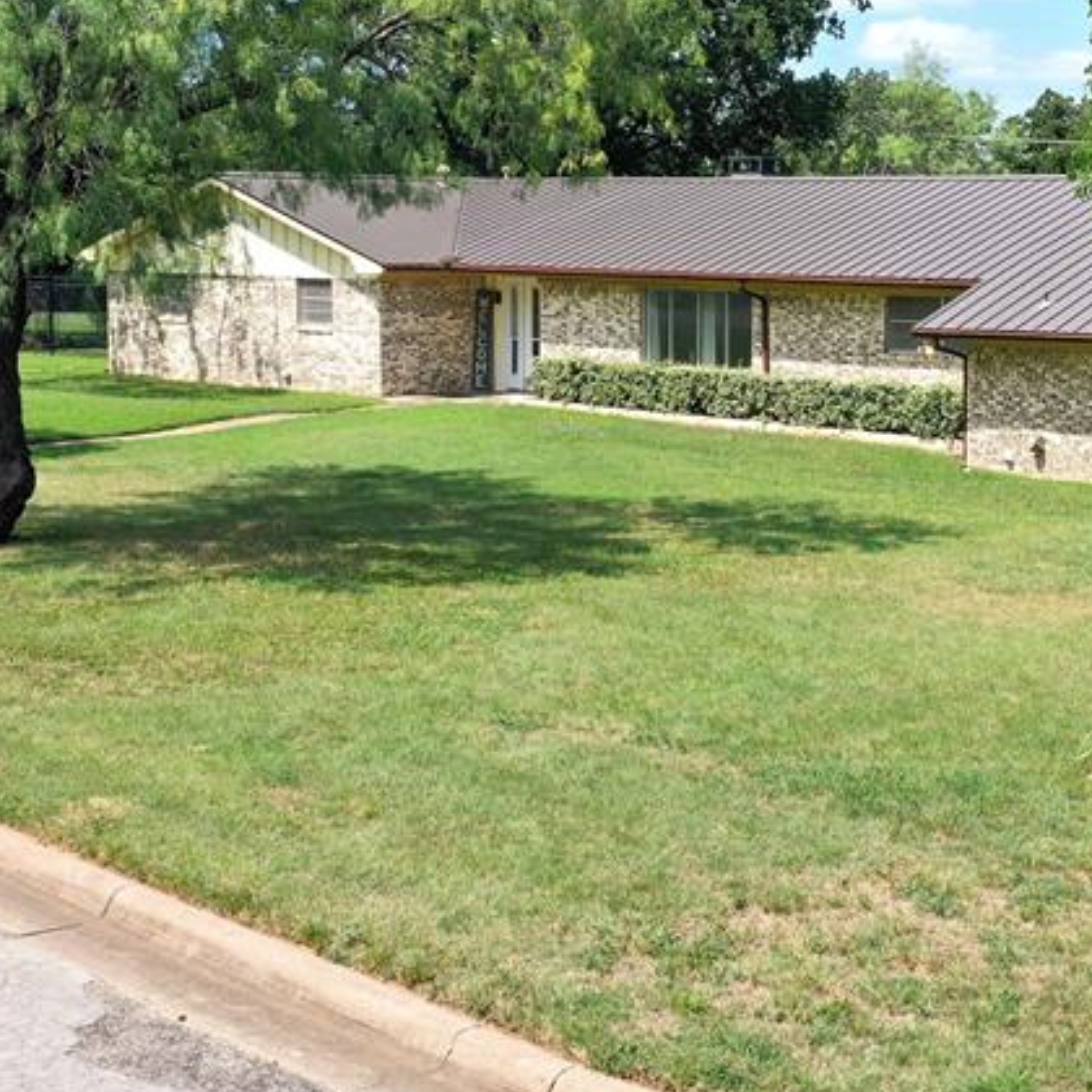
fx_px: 2070
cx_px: 811
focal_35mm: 58
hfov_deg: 29.1
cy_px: 494
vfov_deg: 29.5
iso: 100
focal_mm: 10.26
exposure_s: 1/400
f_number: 5.6
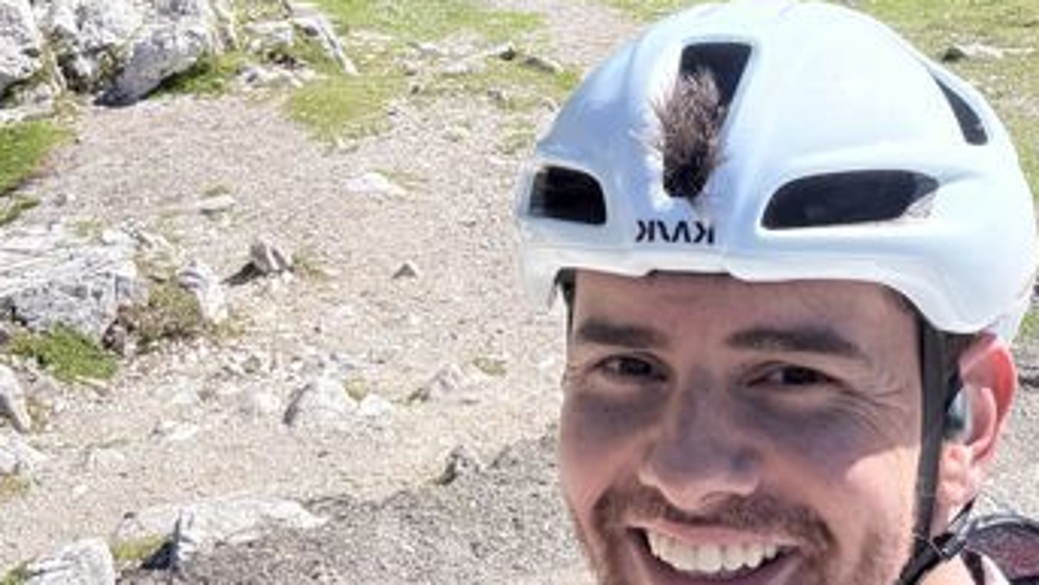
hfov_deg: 37.2
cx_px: 573
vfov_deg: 21.1
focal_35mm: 56
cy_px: 89
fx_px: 1543
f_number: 1.9
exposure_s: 1/750
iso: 40
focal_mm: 2.69
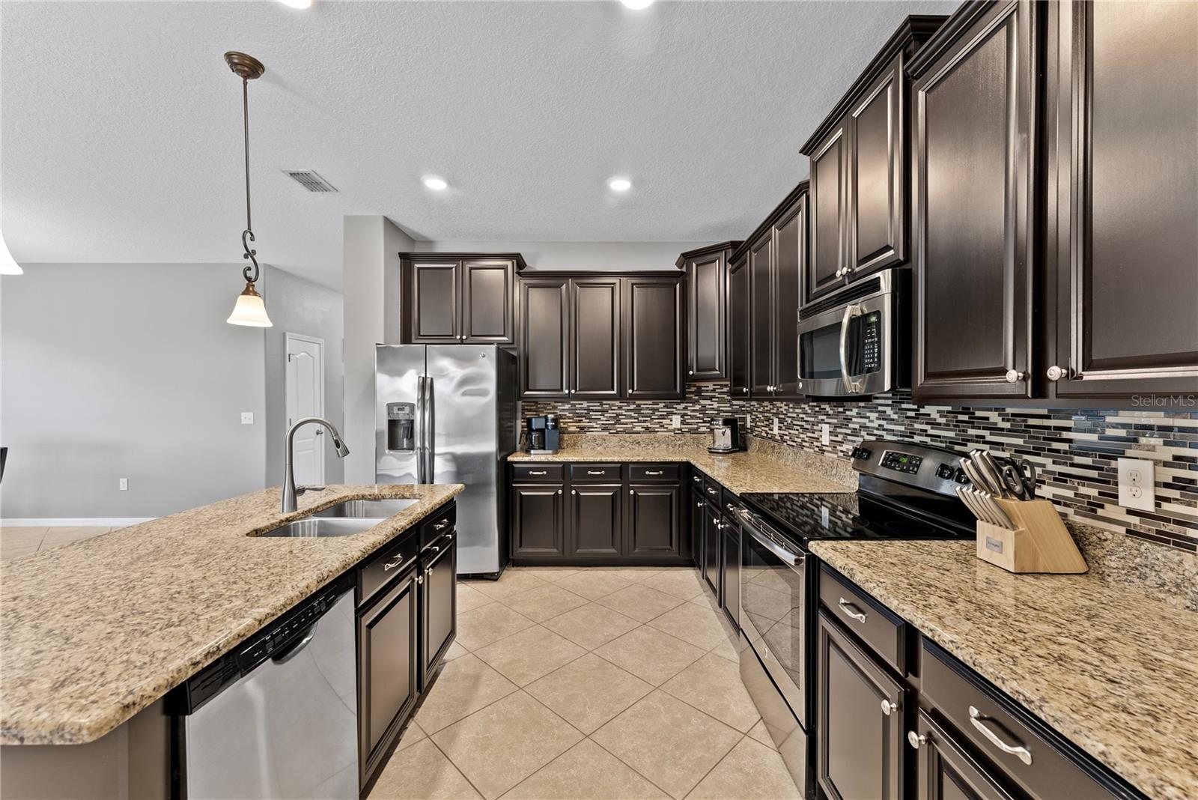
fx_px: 466
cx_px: 599
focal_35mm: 14
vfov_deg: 81.3
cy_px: 400
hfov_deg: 104.2
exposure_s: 1
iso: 250
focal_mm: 14
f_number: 7.1
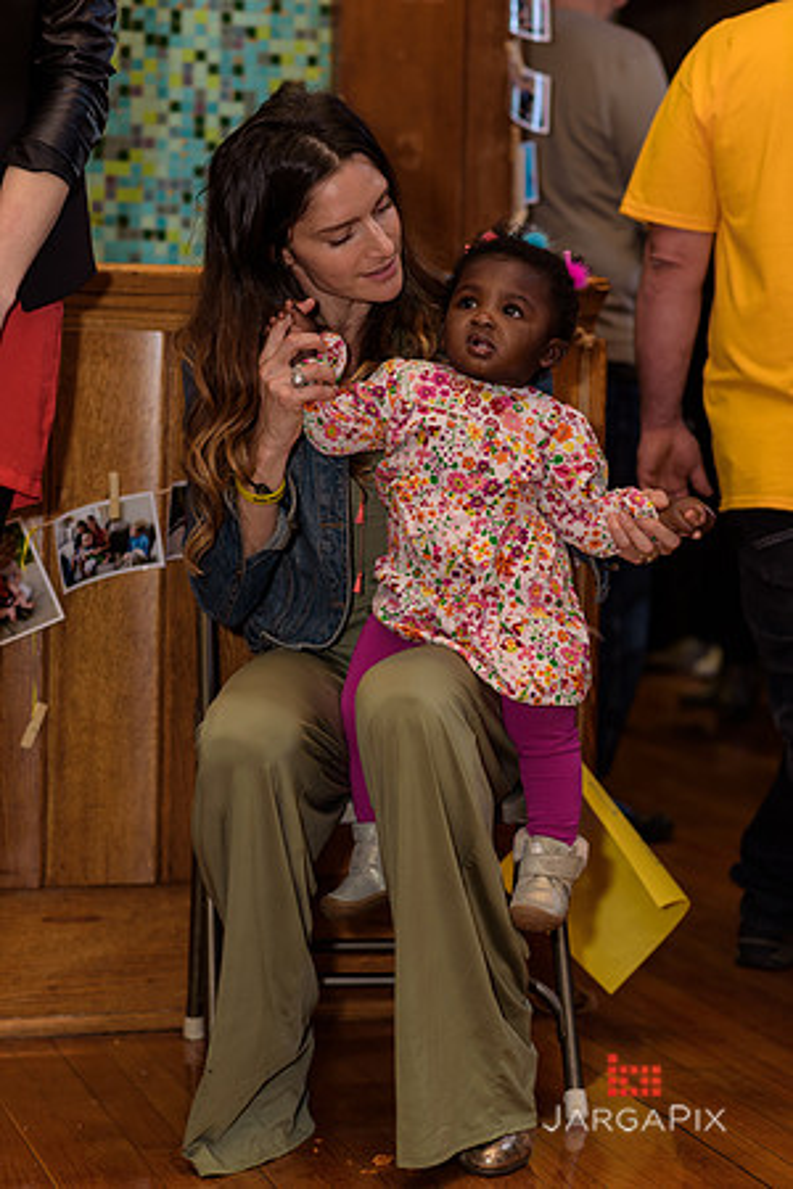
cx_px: 396
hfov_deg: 16.1
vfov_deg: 23.9
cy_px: 594
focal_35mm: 85
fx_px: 2808
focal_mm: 85
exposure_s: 1/125
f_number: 3.2
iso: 320
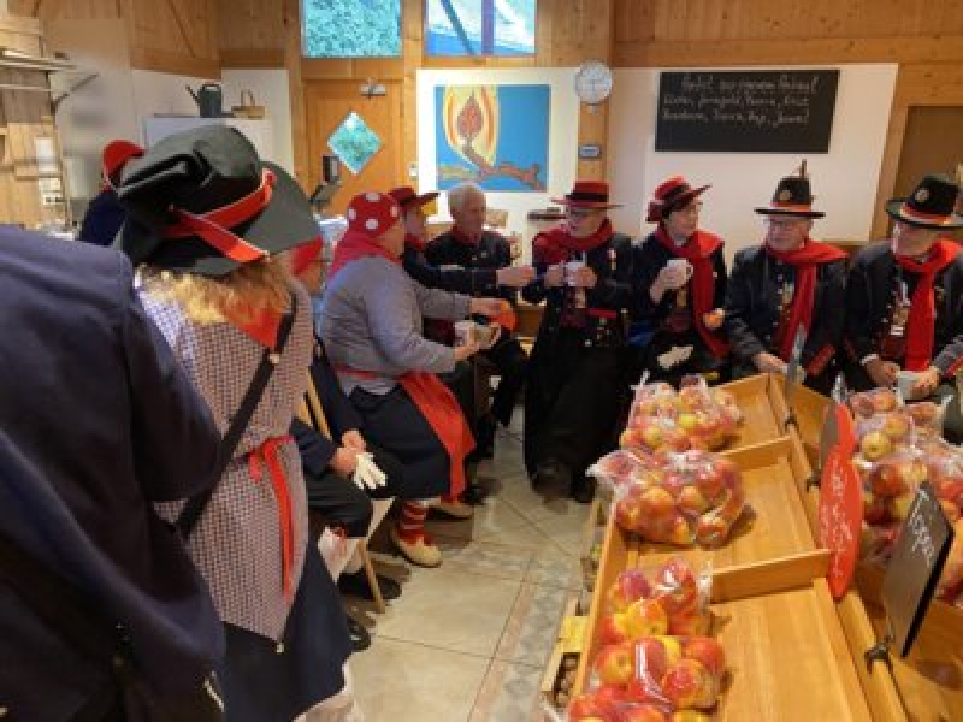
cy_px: 361
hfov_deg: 67.3
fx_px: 723
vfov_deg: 53.1
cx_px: 482
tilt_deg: -17.0
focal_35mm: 26
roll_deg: -1.2
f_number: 1.8
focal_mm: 4.25
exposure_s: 1/50
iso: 250
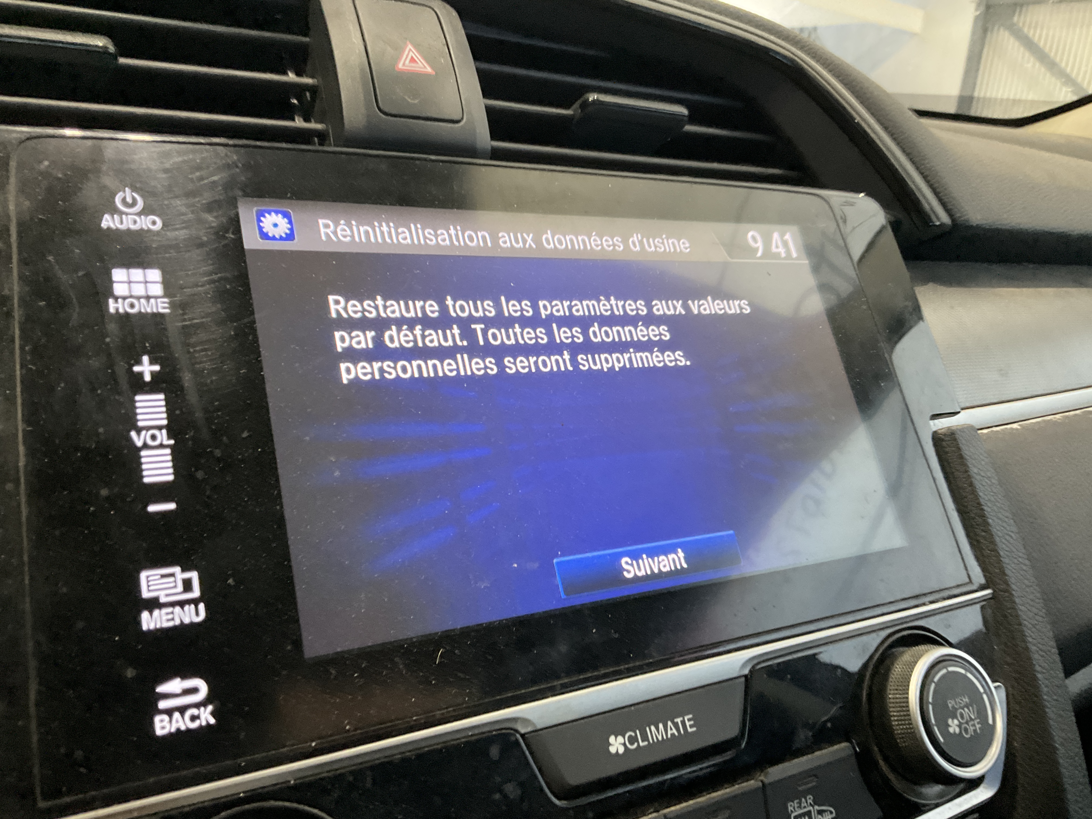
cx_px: 546
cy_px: 410
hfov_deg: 61.7
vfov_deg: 48.2
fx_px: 915
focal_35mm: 29
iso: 250
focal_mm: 3
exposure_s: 1/59
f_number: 1.8
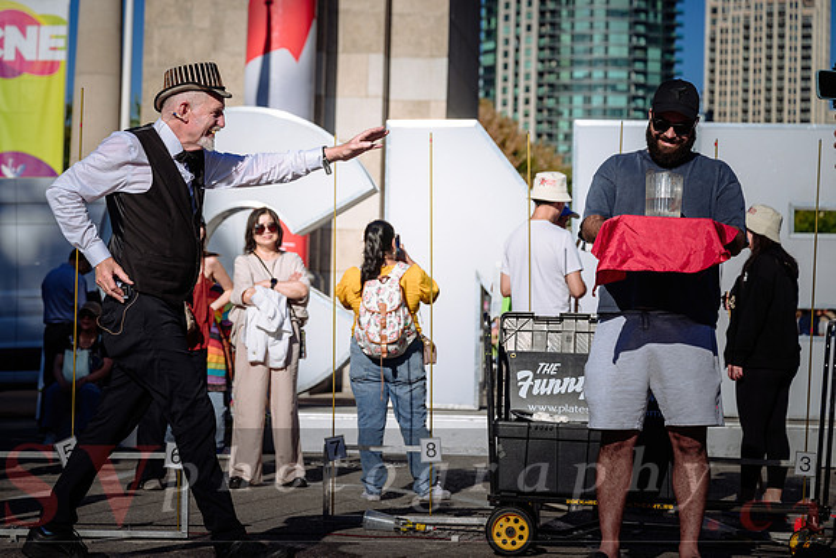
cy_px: 244
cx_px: 357
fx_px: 1892
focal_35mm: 81
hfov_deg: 24.9
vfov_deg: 16.8
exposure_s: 1/1000
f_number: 3.5
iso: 64
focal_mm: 70
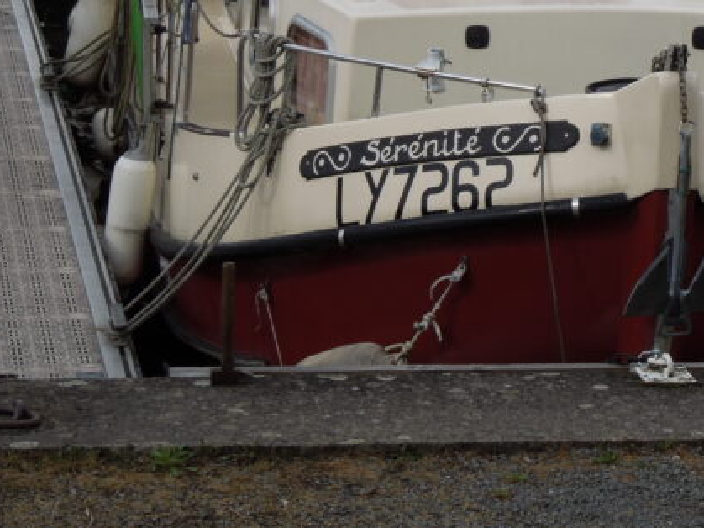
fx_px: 3029
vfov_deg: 9.9
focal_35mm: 149
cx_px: 600
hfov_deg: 13.2
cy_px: 47
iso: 100
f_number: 4.5
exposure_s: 1/800
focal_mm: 14.1
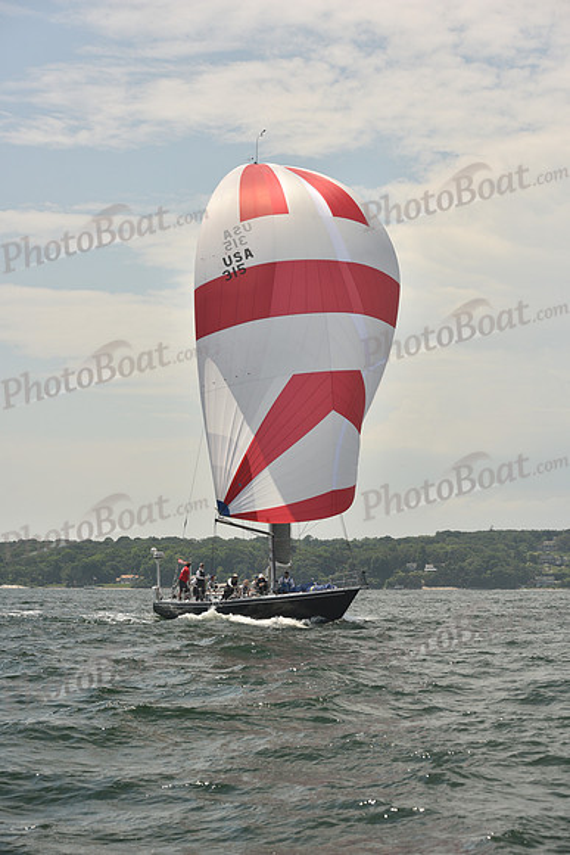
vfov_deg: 28.8
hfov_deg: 19.5
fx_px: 1661
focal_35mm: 70
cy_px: 428
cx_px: 285
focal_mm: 70
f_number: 7.1
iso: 250
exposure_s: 1/640
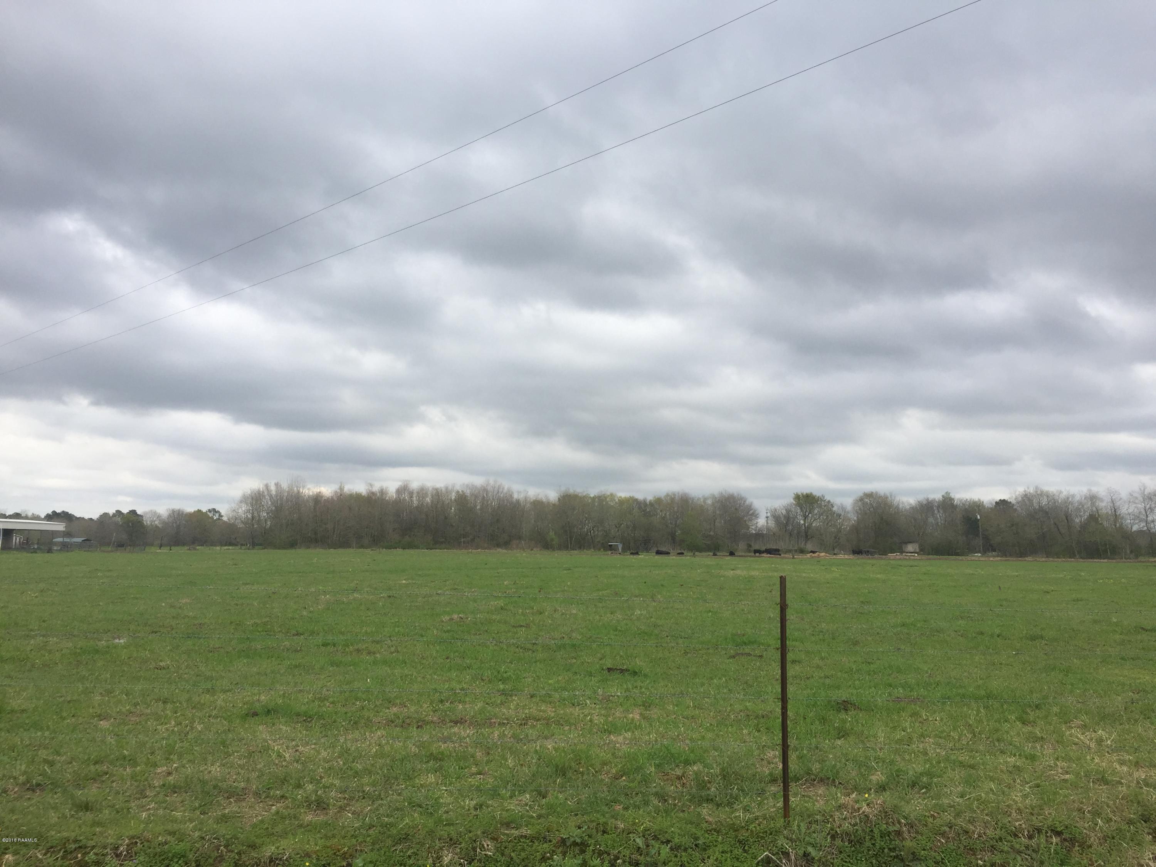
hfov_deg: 61.7
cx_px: 578
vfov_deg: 48.2
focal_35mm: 29
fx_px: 968
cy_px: 434
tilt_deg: +6.5
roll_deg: -2.7
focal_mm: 4.15
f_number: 2.2
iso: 32
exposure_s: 1/1199
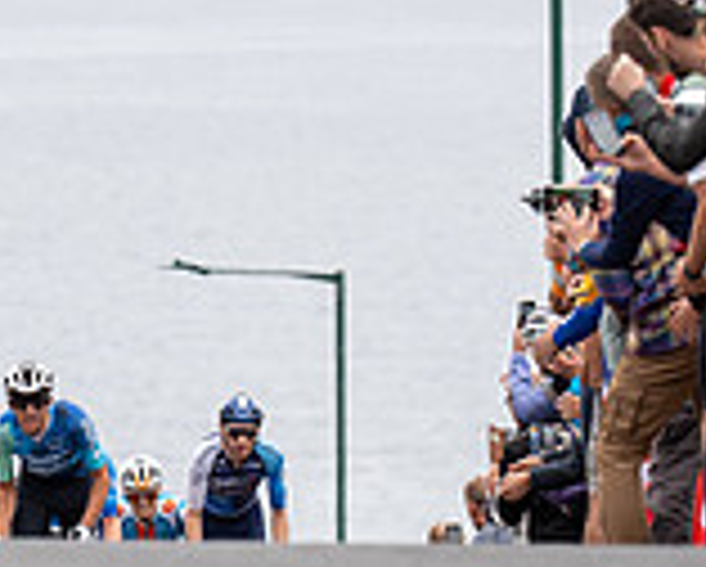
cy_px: 497
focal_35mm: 503
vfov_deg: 3.1
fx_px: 10523
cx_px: 72
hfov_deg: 3.8
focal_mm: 145
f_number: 3.5
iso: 320
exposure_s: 1/1000
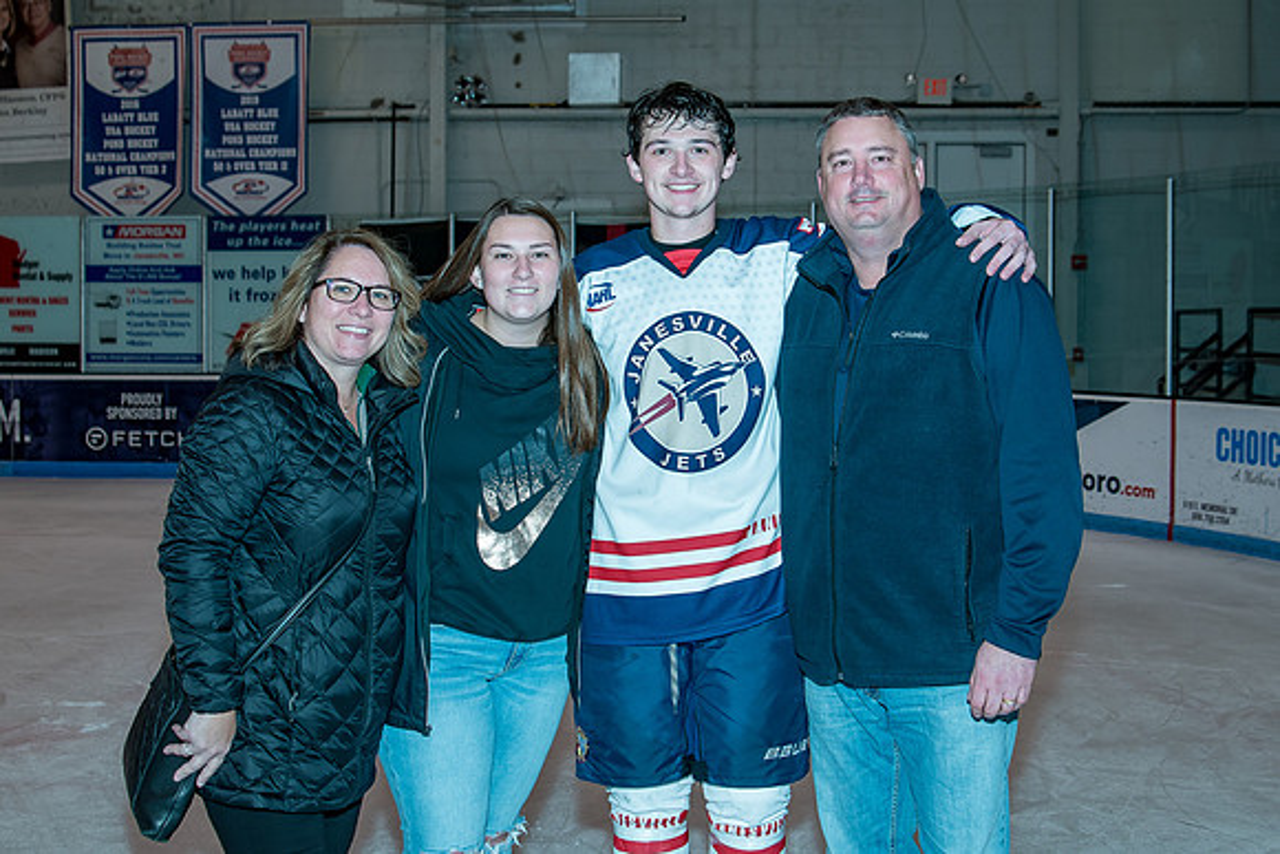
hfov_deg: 40.4
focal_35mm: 49
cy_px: 381
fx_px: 1741
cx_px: 640
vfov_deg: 27.6
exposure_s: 1/200
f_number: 4.5
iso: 200
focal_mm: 28
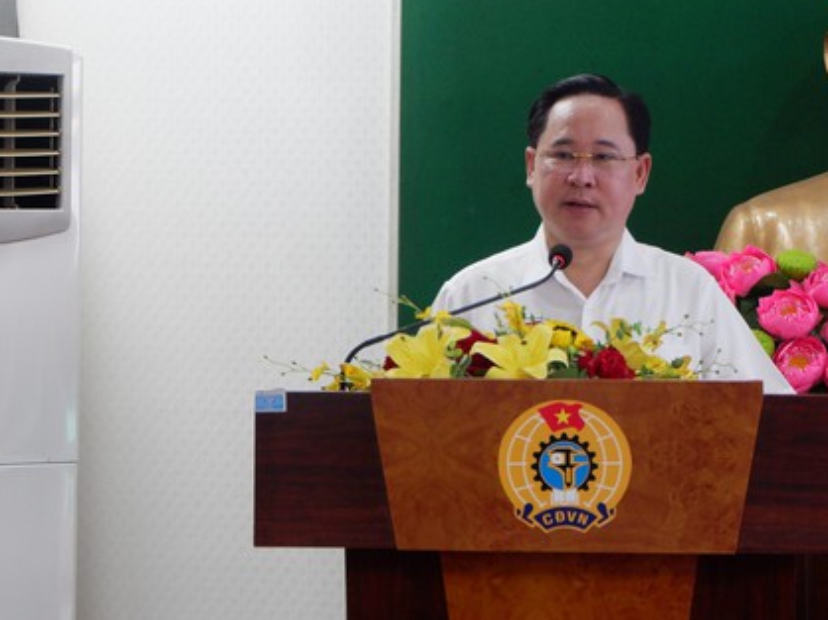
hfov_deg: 15.6
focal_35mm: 126
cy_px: 171
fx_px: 3012
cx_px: 487
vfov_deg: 11.7
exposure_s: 1/105
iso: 1600
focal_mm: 50
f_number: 5.6
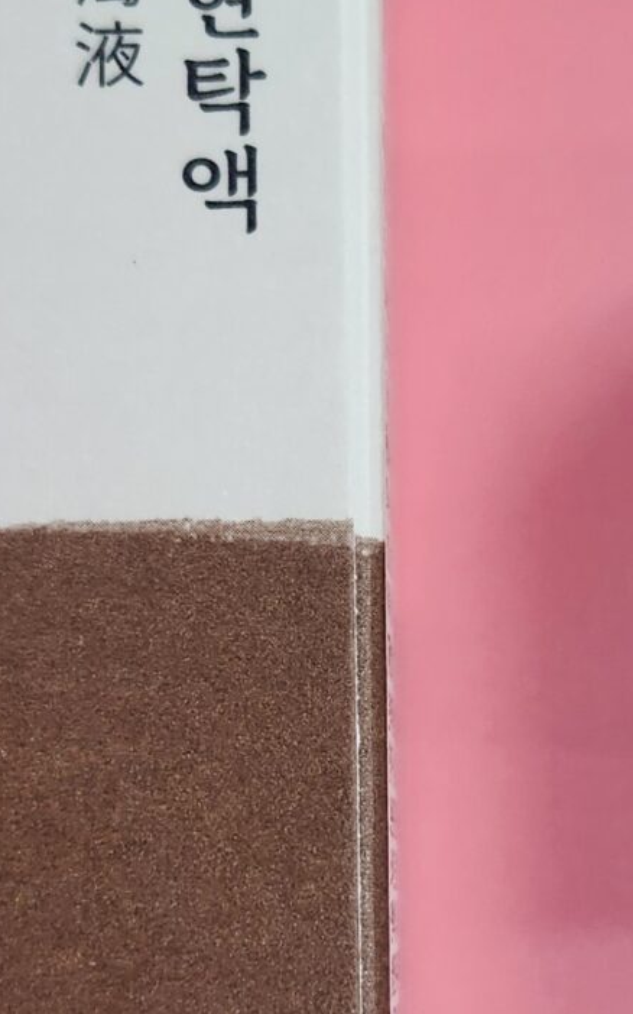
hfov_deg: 14.7
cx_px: 379
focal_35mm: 89
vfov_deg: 23.3
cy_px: 610
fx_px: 2457
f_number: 1.8
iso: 200
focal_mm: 5.4
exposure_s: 1/120
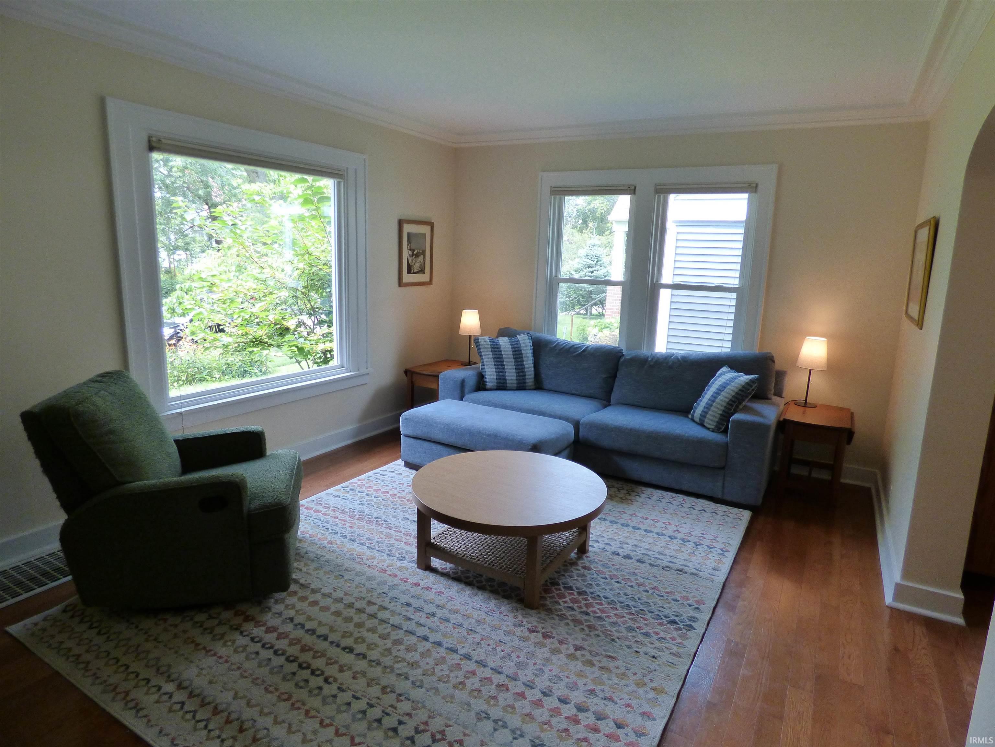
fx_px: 575
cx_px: 498
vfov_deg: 66.0
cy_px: 374
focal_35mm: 20
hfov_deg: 81.7
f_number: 2.8
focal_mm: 3.58
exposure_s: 1/100
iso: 250
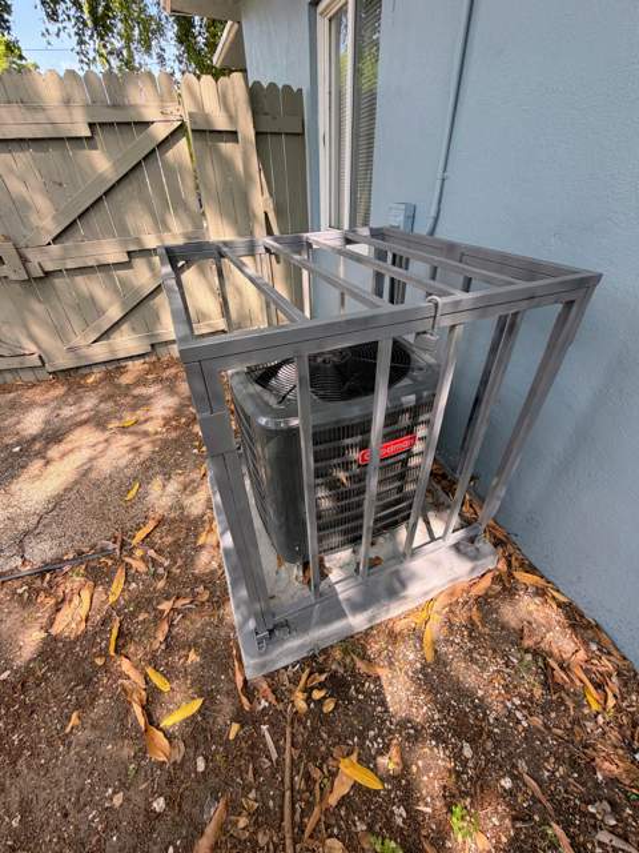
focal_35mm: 14
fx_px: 345
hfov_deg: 85.7
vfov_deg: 102.1
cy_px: 426
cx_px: 320
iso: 40
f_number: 2.2
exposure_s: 1/151
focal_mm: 2.22
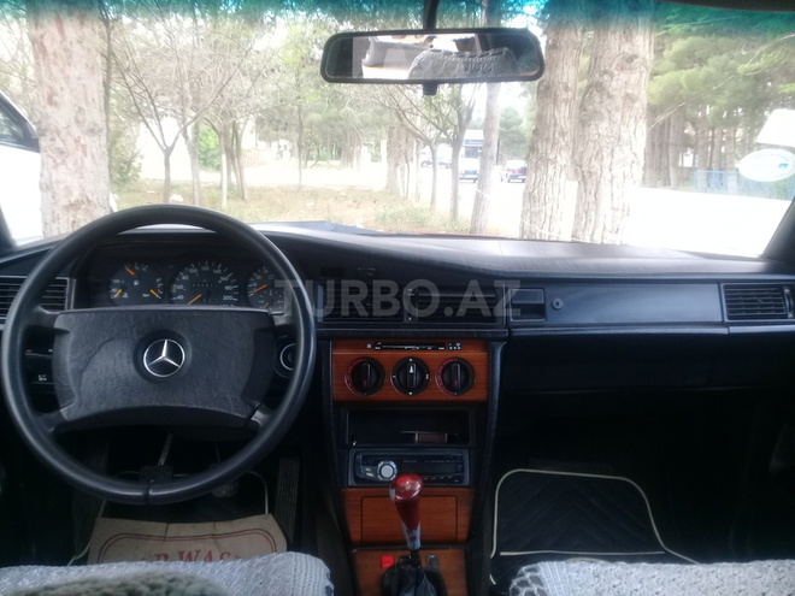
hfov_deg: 58.4
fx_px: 712
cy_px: 298
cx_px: 398
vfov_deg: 45.4
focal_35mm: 31
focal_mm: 3.3
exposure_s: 1/40
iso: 50
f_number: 2.2
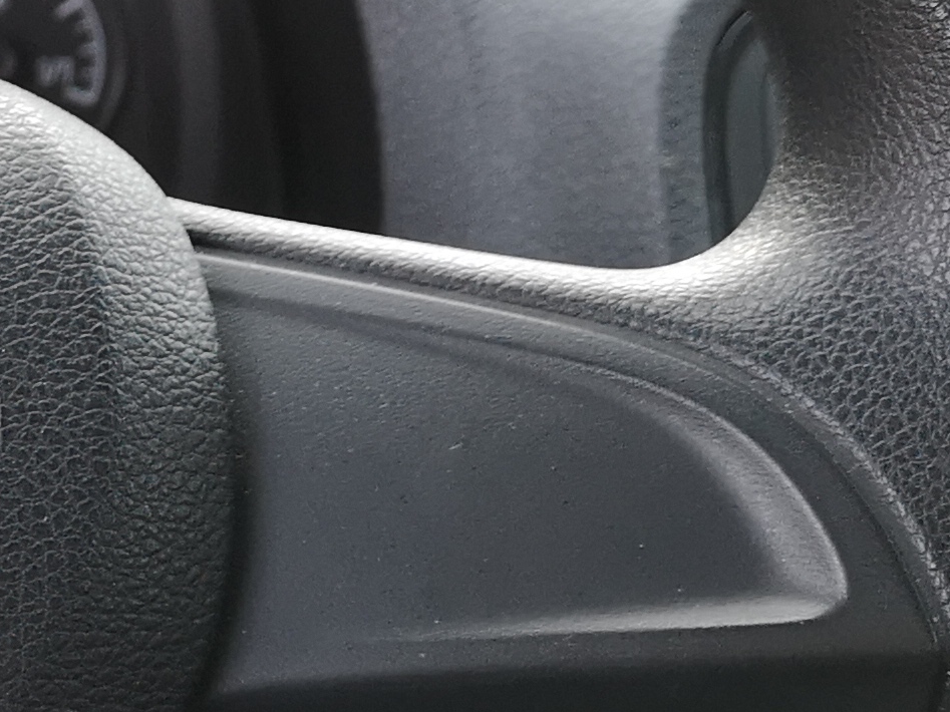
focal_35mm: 104
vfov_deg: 14.2
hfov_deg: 17.2
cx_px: -450
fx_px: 2854
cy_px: 449
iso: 160
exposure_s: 1/50
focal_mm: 3.95
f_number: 1.8
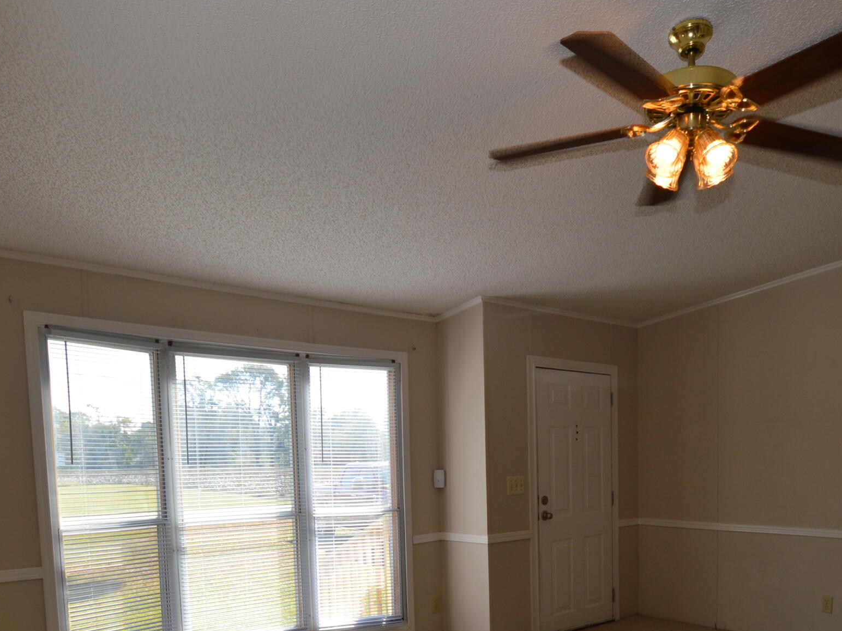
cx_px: 504
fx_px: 681
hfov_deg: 62.9
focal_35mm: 28
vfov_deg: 46.4
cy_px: 528
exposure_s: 1/125
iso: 125
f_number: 5.6
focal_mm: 10
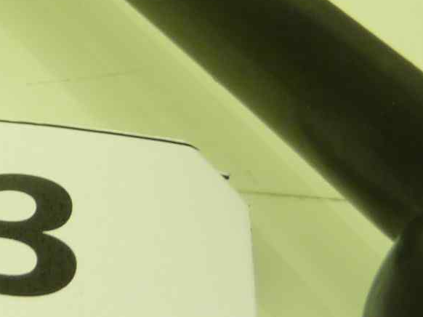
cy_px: 36
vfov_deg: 13.3
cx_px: -142
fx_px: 1344
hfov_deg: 16.8
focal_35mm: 110
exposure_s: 1/30
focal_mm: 4.1
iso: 80
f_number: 3.3
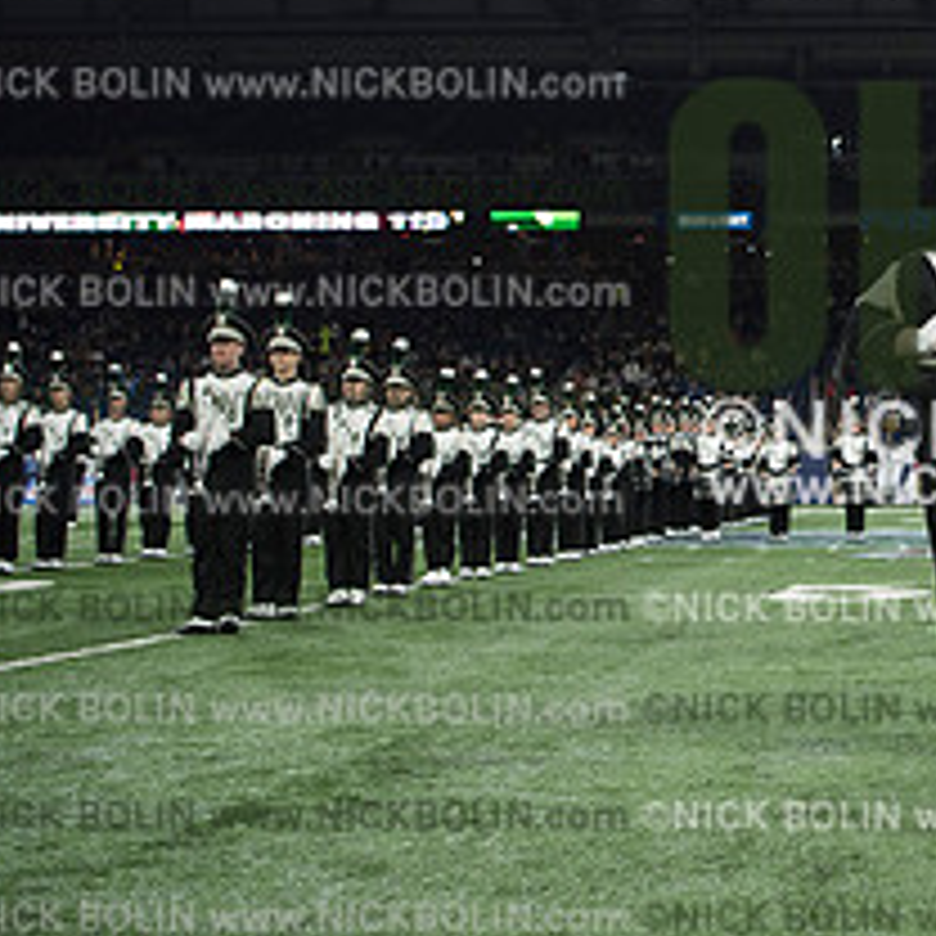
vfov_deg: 29.8
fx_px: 1744
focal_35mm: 57
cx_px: 986
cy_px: 295
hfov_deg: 27.8
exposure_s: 1/1250
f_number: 2.8
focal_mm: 24
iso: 1250
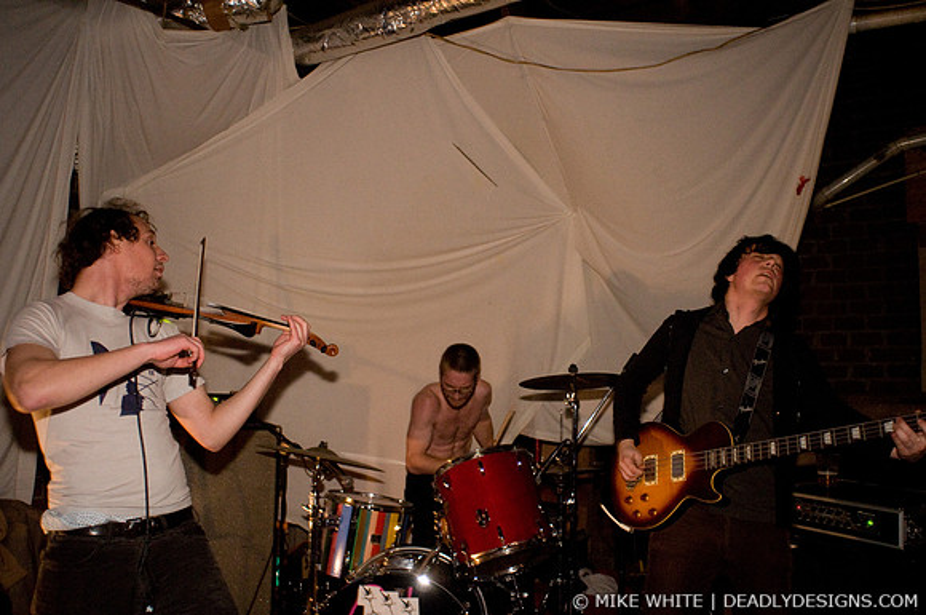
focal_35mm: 30
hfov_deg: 62.0
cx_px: 463
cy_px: 308
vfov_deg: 43.5
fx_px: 771
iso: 1250
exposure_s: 1/50
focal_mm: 20
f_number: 2.8
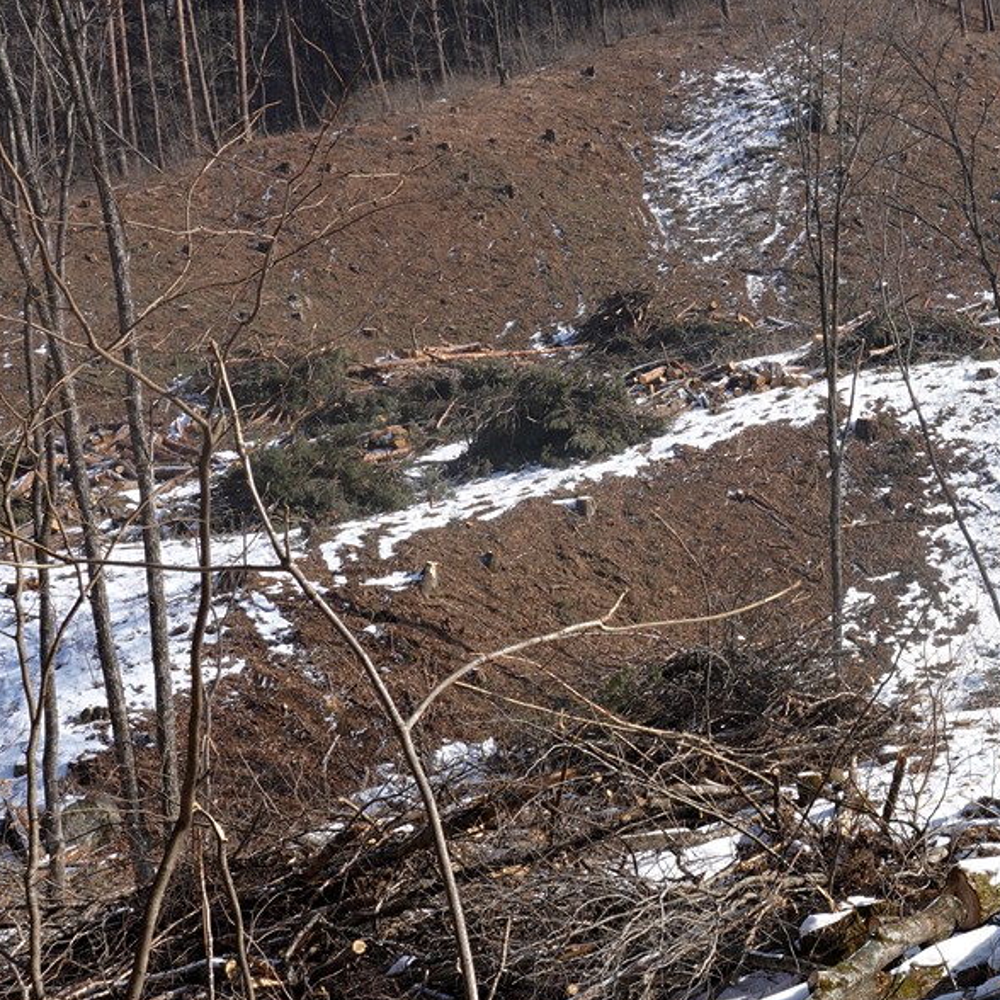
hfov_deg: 19.6
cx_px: 1332
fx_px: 2647
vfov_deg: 21.4
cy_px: 604
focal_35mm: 81
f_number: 16
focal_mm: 28
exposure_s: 1/100
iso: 200
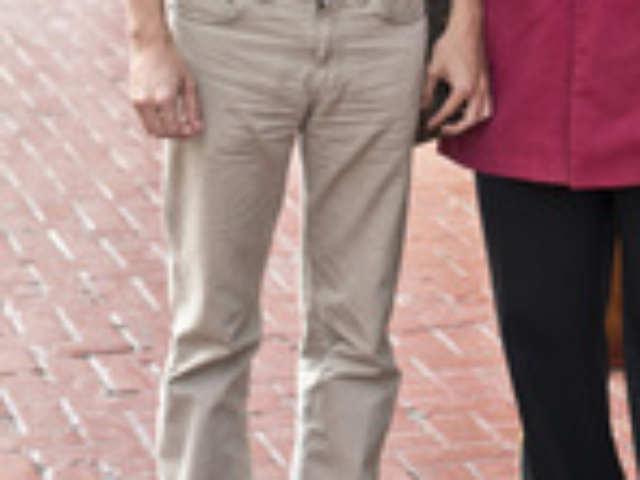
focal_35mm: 156
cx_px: 610
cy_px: -164
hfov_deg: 12.5
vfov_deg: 9.3
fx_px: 2884
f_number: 4
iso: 320
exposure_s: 1/200
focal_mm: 50
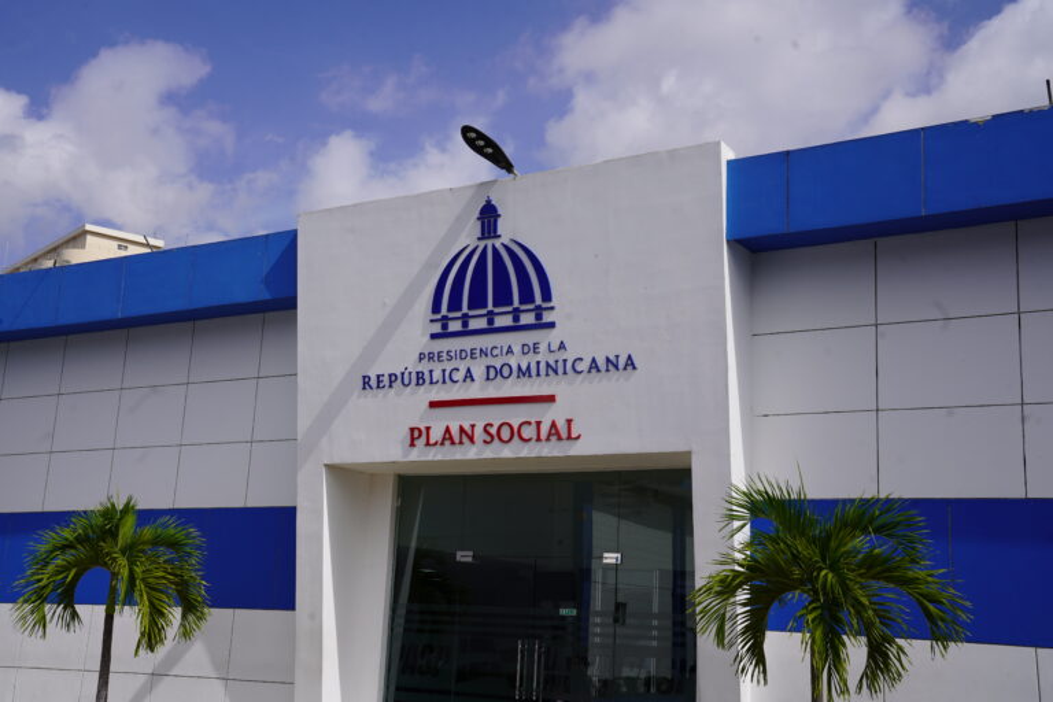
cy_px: 351
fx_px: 1287
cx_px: 526
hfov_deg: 44.5
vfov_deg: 30.5
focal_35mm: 44
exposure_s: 1/250
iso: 100
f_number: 10
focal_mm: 44
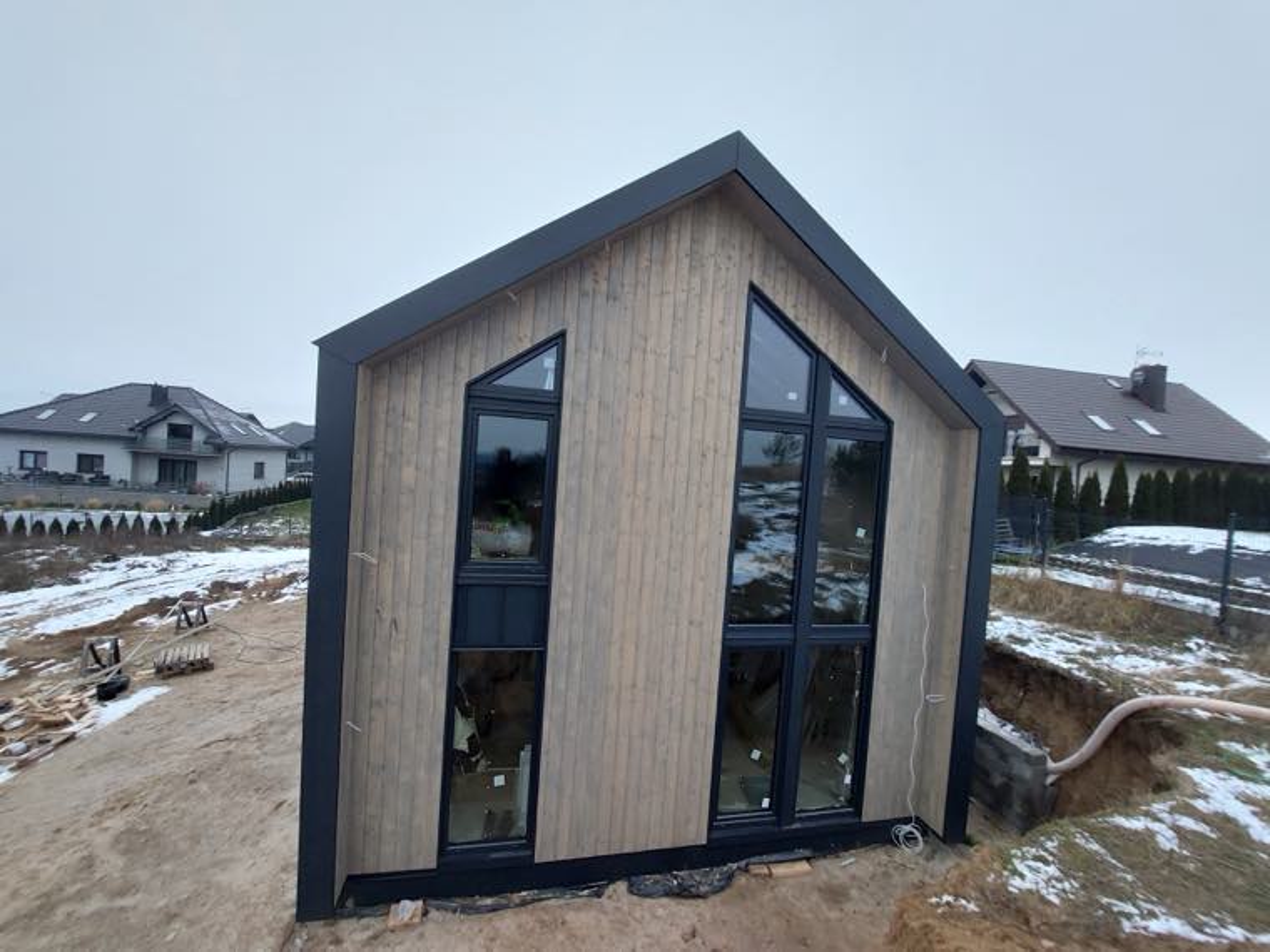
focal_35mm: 13
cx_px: 635
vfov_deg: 89.9
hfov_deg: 106.2
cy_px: 476
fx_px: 477
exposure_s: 1/50
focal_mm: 1.74
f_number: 2.2
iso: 100
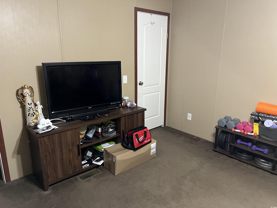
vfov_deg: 53.1
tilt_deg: -14.7
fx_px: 208
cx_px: 138
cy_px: 104
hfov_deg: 67.3
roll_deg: -0.3
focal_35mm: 26
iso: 500
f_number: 1.5
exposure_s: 1/60
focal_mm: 5.7
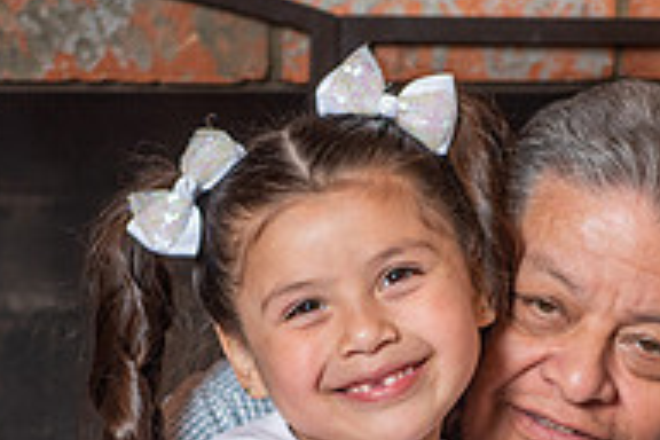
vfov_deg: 5.6
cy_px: 587
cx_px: 398
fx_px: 4473
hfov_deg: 8.4
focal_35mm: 244
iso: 200
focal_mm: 70
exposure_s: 1/200
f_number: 4
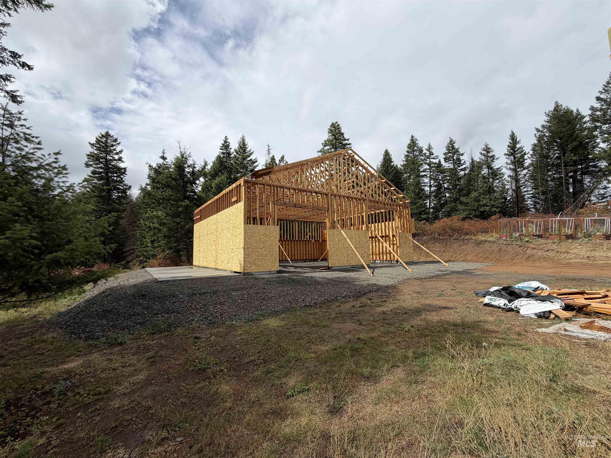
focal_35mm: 14
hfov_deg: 102.1
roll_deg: +1.7
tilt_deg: +3.9
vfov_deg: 85.7
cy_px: 229
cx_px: 306
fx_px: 247
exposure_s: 1/1339
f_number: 2.2
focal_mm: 2.22
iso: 20
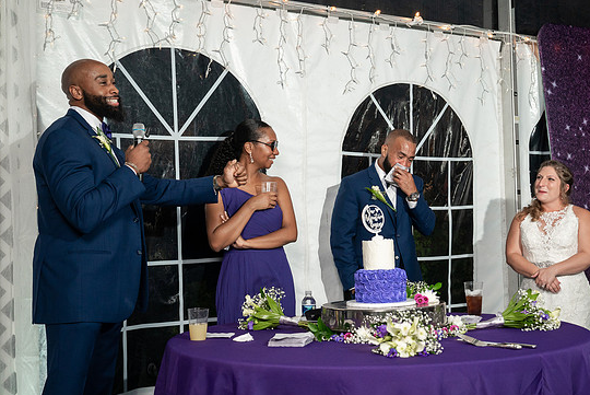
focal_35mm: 48
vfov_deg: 28.1
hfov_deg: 41.1
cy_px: 208
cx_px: 310
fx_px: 787
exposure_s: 1/200
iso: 1600
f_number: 5.6
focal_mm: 44
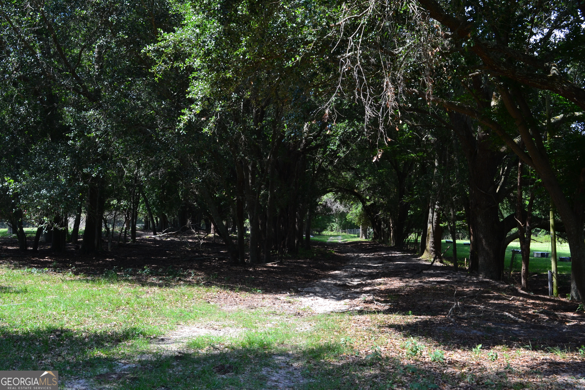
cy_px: 195
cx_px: 292
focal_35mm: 42
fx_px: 682
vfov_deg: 31.9
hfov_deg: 46.4
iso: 400
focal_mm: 28
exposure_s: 1/160
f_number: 9
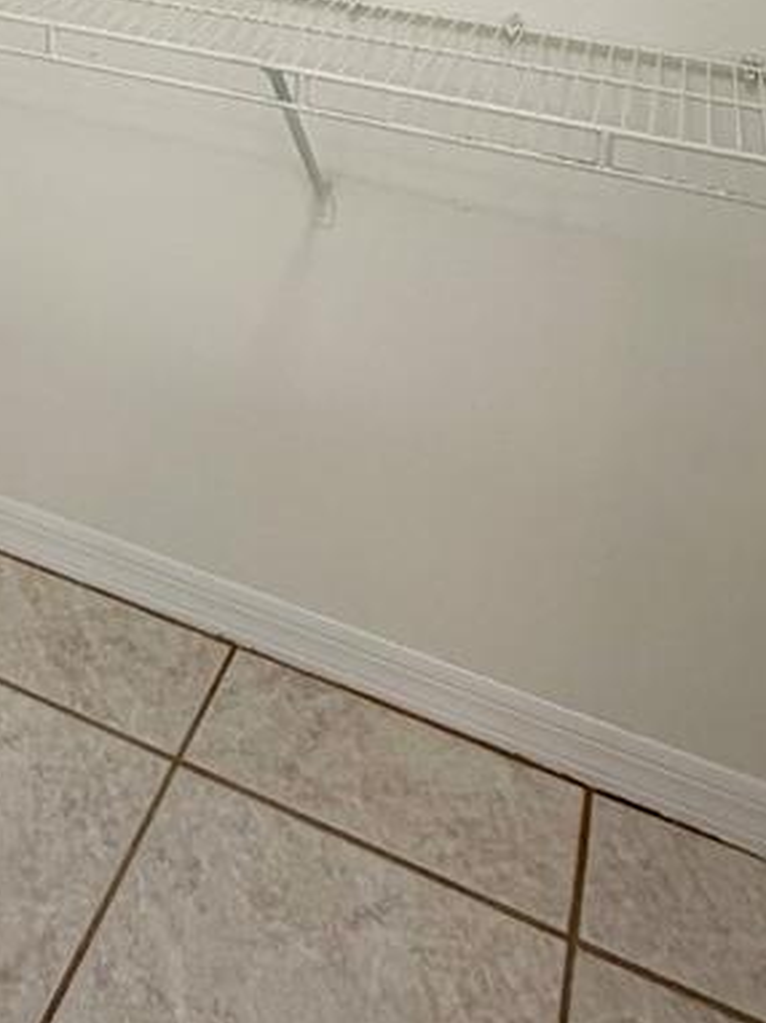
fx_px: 1300
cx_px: 70
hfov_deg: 31.2
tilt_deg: -7.2
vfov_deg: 35.1
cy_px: -169
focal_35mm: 44
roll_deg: -4.6
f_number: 2.2
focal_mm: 2.22
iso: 160
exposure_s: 1/121
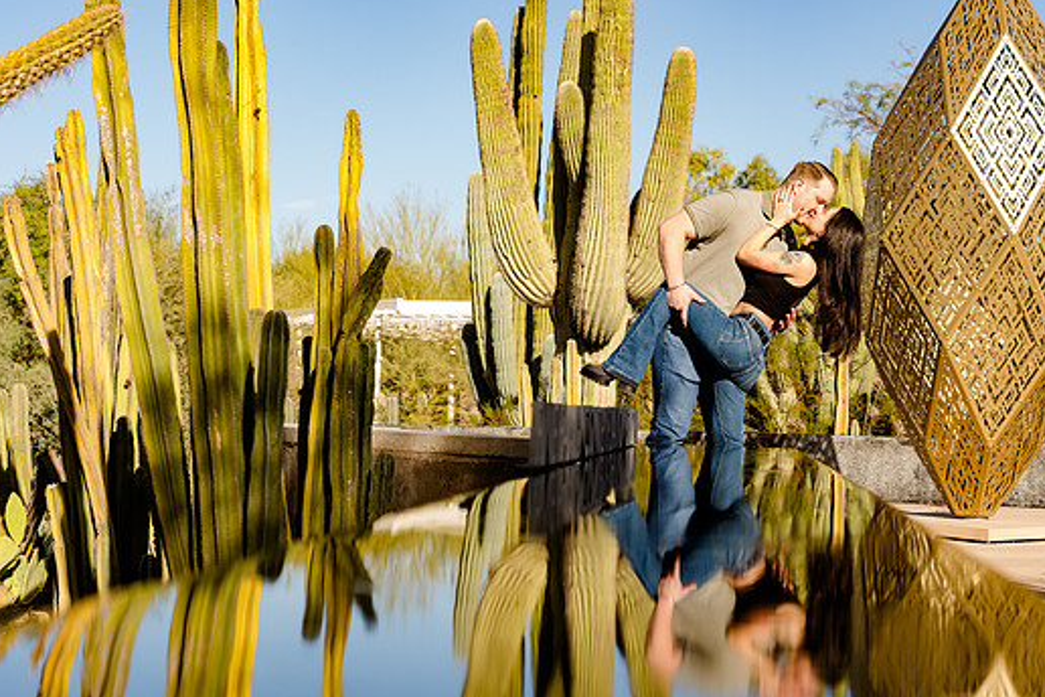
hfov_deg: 31.9
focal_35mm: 63
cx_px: 539
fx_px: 1829
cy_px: 378
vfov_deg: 21.6
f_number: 4
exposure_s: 1/320
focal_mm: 56
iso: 50
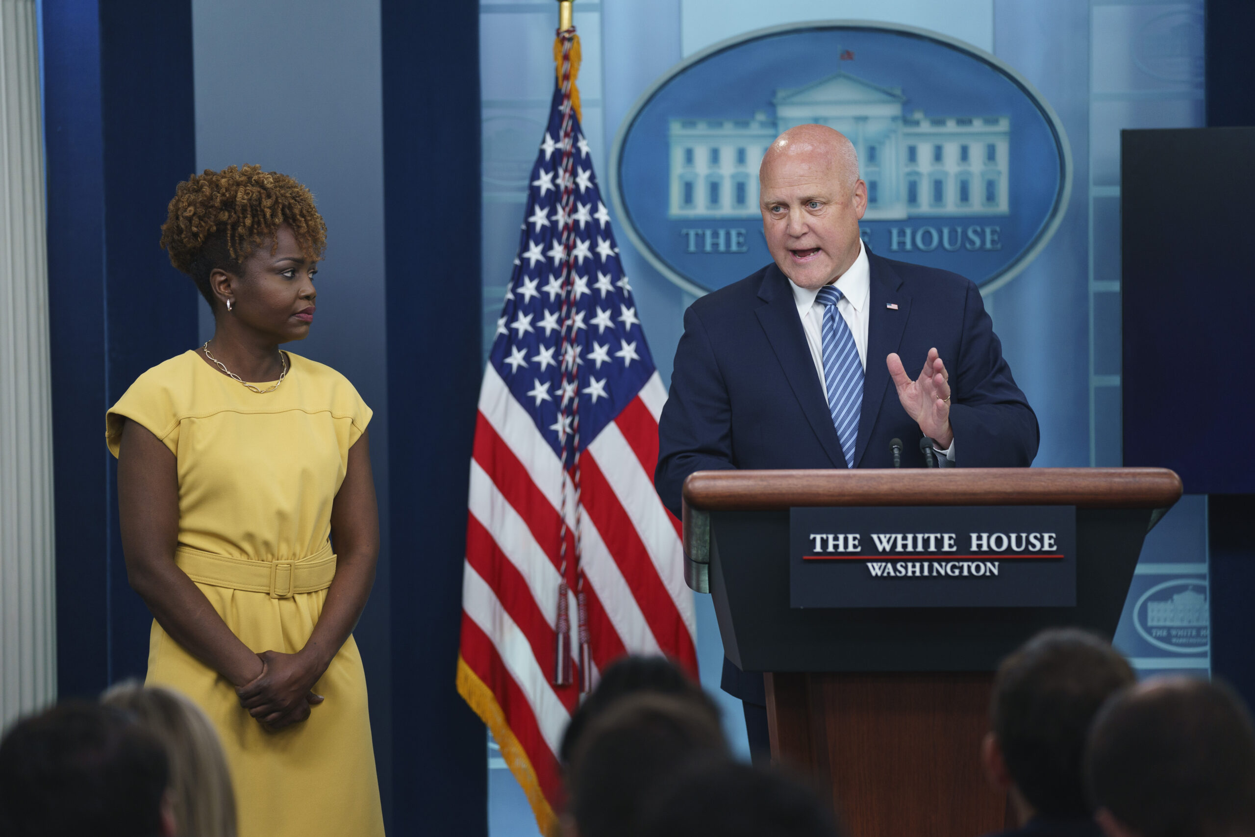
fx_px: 5229
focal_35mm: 150
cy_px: 418
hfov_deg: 13.7
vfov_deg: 9.1
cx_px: 628
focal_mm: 150
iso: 640
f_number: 2.8
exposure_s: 1/250
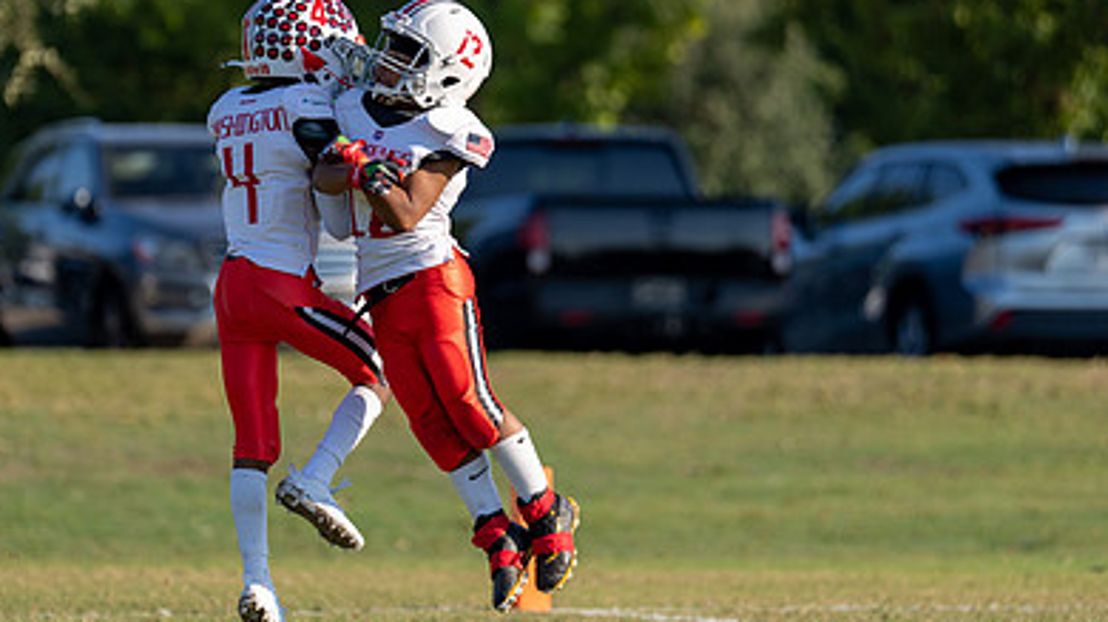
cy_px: 230
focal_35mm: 334
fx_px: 9809
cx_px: 395
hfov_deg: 6.5
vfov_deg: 3.6
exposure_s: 1/2000
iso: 100
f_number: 2.8
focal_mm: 200
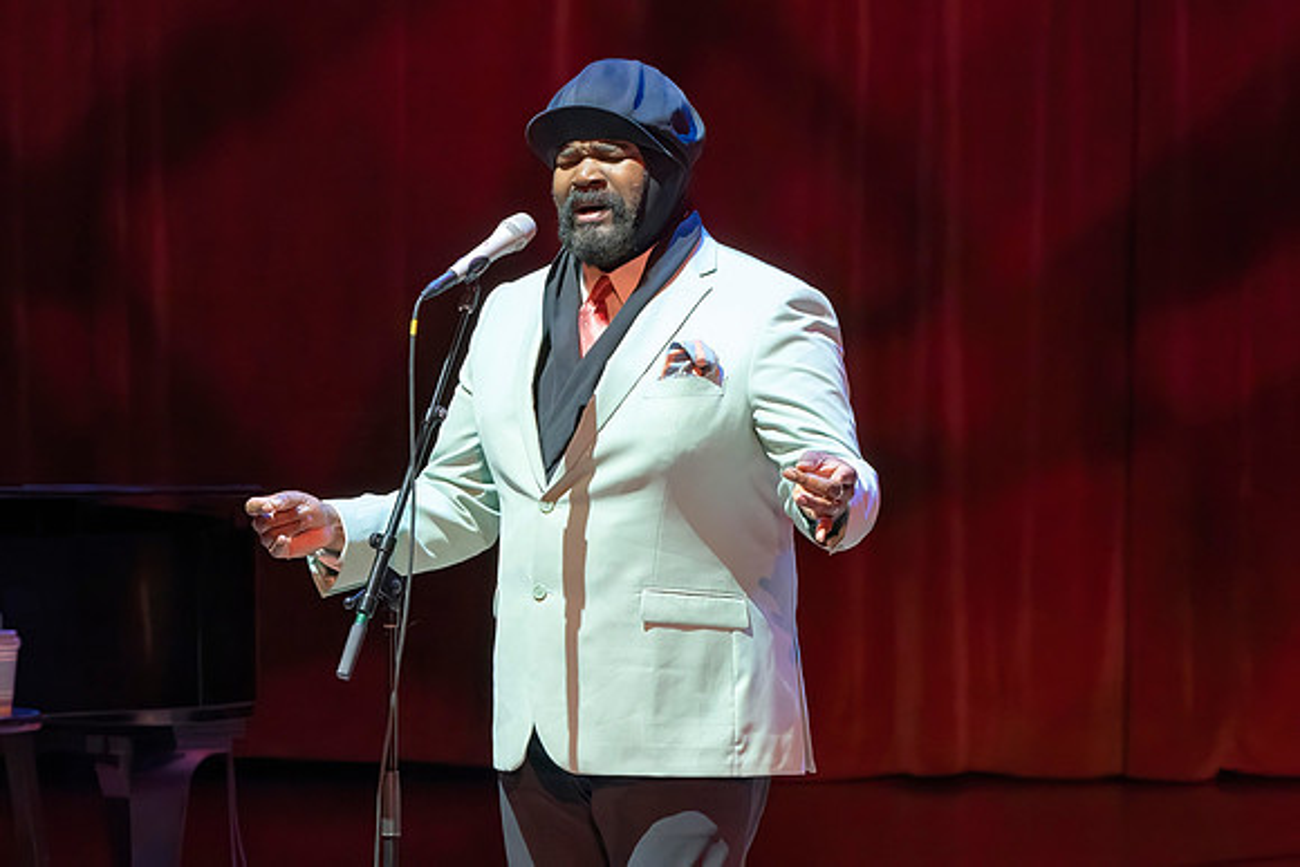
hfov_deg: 4.5
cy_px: 701
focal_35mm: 454
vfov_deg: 3.0
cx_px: 613
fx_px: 16414
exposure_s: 1/250
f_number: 7.1
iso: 6400
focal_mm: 268
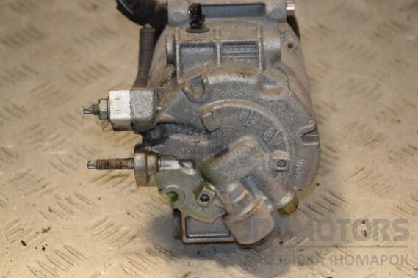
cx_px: 203
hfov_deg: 15.2
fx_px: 1561
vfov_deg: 10.2
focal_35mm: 135
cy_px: 132
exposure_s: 1/200
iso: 800
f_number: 7.1
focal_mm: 85
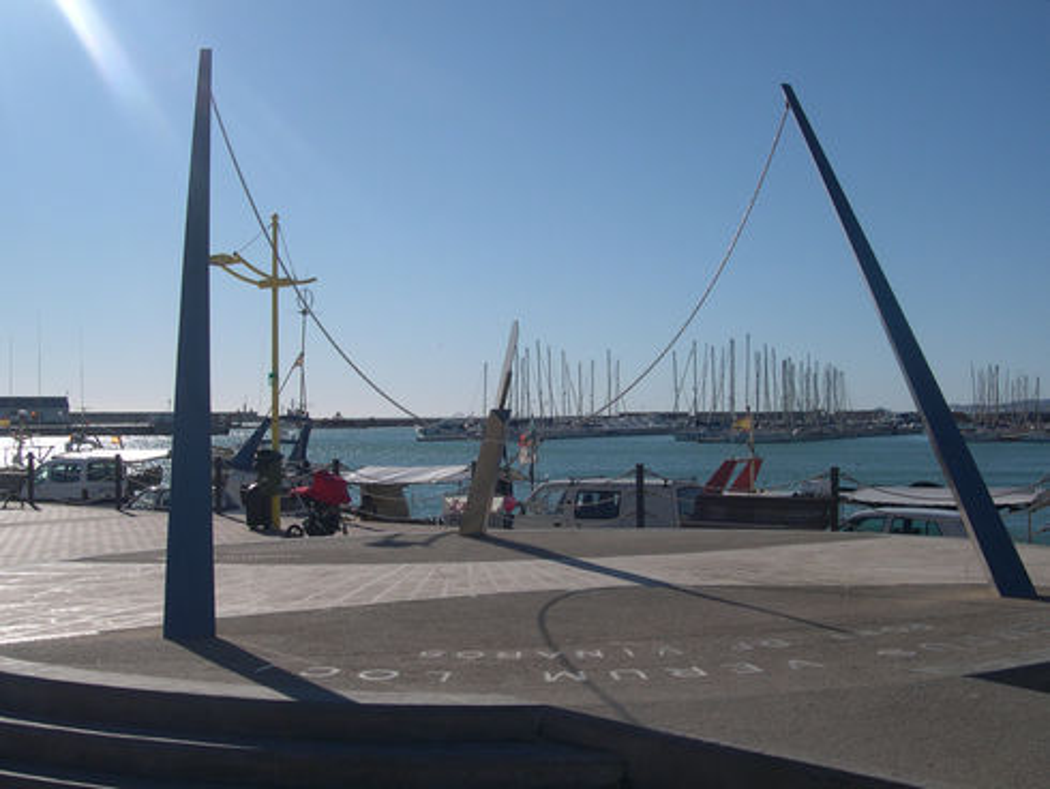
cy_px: 394
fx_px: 1153
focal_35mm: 38
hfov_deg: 49.0
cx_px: 525
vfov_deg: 37.8
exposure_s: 1/526
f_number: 7.6
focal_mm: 8
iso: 100
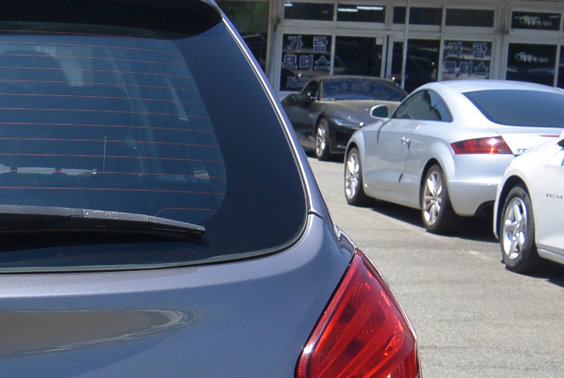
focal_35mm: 92
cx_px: -129
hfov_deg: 20.5
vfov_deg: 14.6
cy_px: 404
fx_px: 1443
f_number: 4
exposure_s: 1/1000
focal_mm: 11
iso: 100
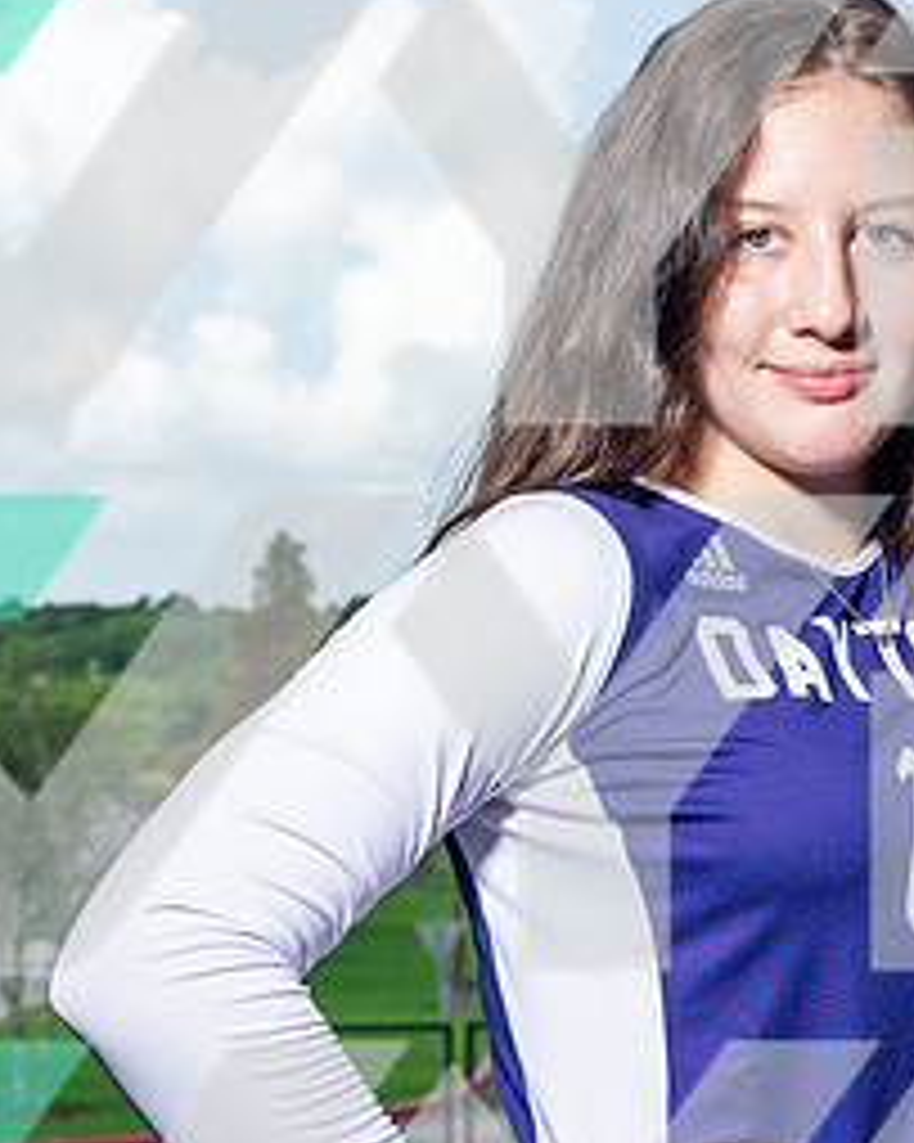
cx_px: 783
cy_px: 736
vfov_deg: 18.6
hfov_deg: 14.8
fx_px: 3485
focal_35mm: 103
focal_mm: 48
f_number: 8
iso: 100
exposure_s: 1/125
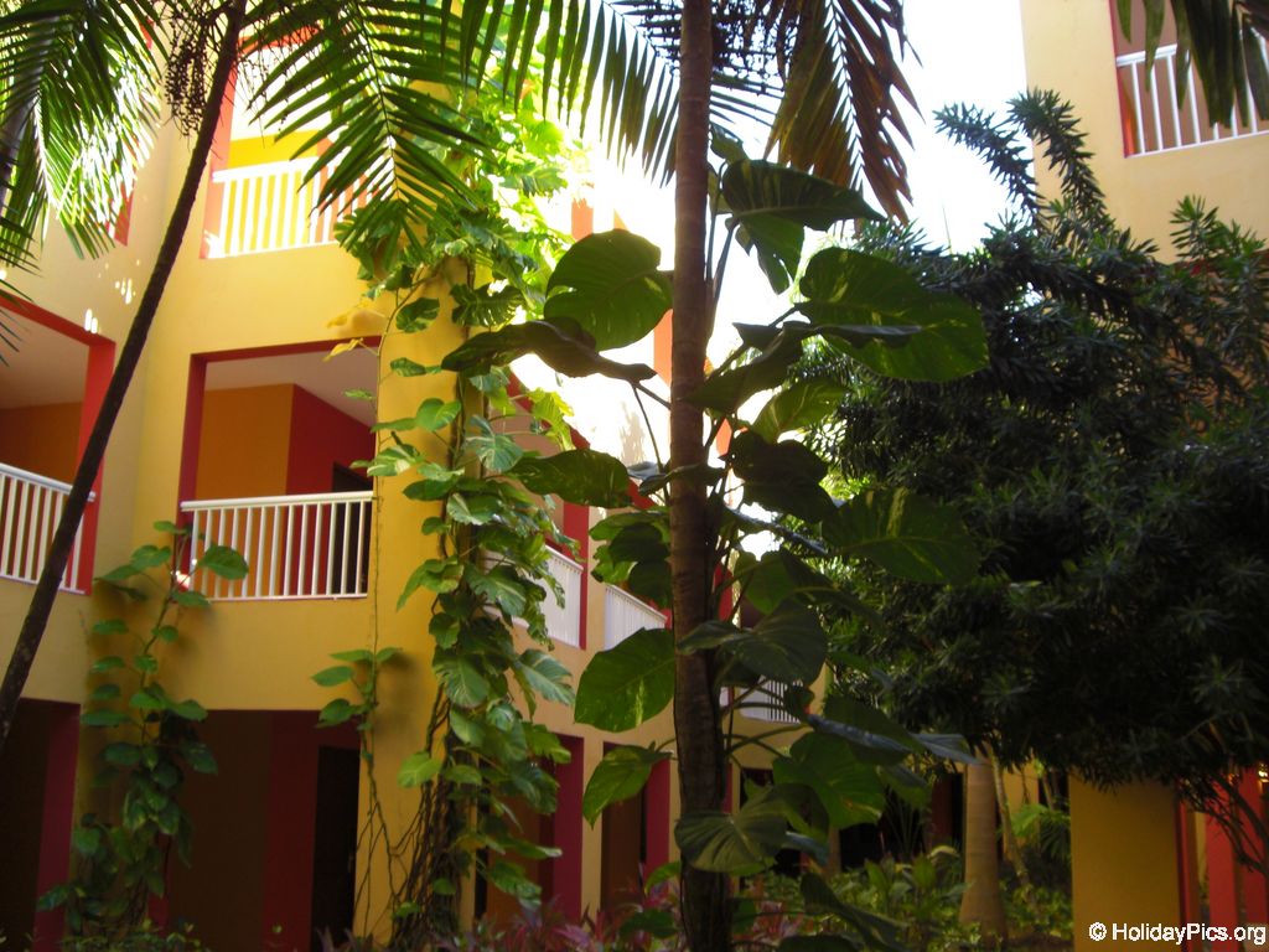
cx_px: 634
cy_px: 476
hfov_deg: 49.0
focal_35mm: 38
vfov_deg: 37.7
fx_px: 1393
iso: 100
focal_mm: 6.2
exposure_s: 1/125
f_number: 2.7
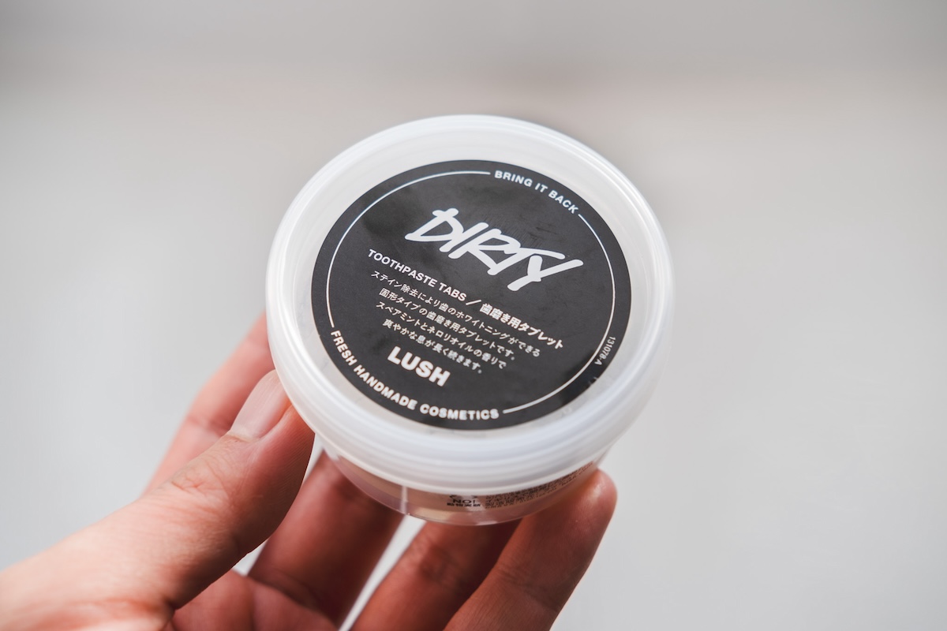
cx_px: 474
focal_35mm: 53
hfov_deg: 37.5
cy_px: 316
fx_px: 1394
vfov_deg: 25.5
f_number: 3.6
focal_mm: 35
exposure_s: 1/170
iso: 160
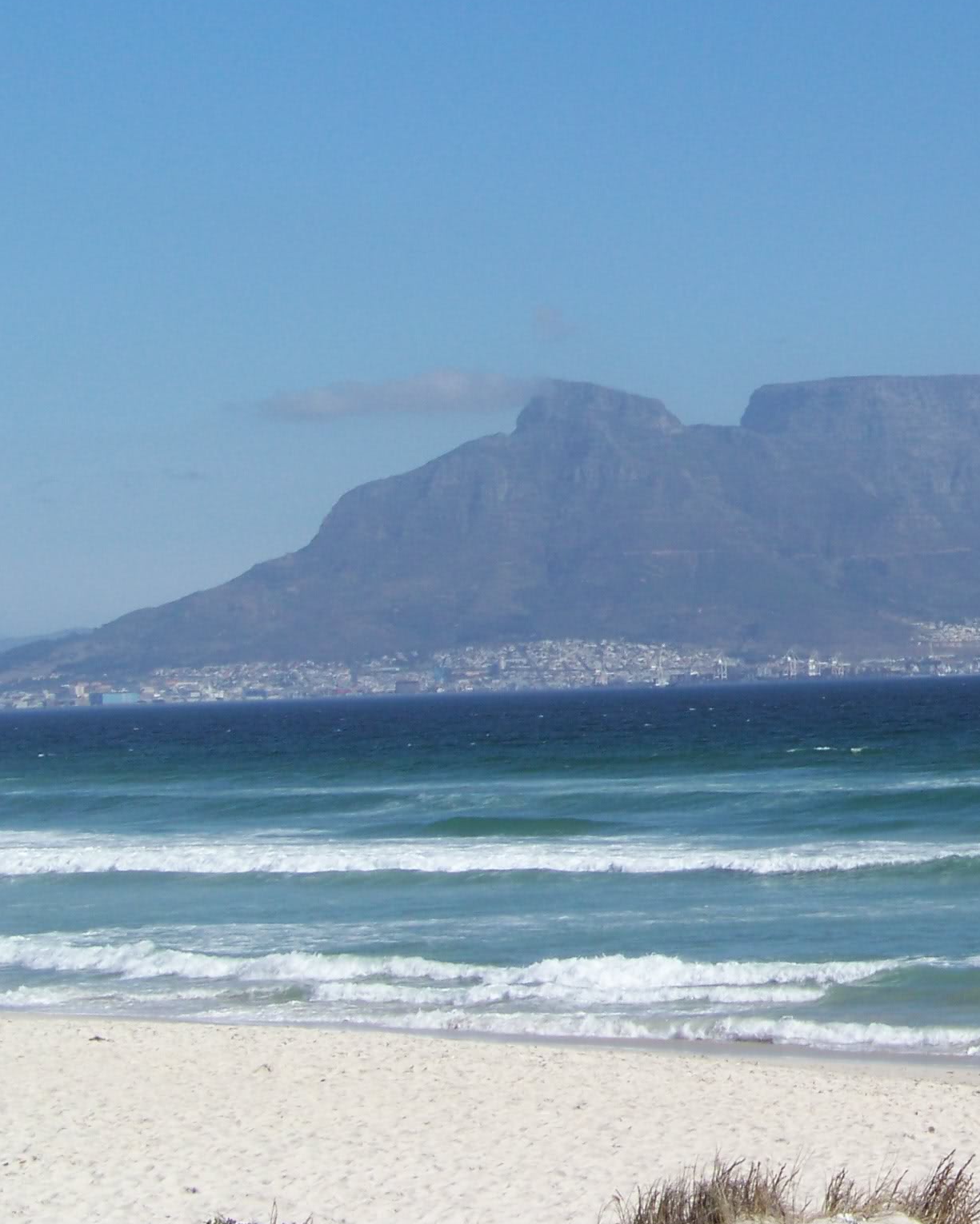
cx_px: 1254
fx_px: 4676
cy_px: 277
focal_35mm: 129
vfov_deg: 14.8
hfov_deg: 11.7
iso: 72
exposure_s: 1/800
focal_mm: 10.5
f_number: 4.5
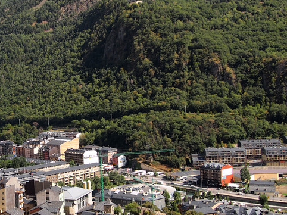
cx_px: 43
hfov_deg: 30.2
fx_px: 514
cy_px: 97
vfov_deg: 23.6
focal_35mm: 62
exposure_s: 1/800
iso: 100
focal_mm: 14
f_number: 3.5
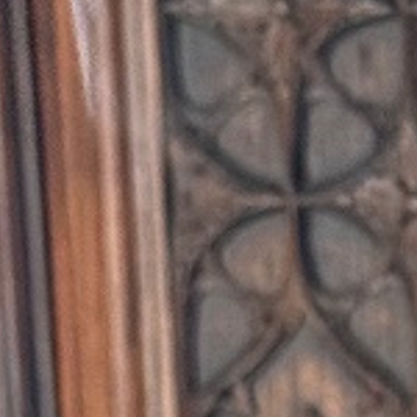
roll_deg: -1.2
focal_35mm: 340
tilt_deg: -12.1
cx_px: 1207
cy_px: 951
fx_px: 4634
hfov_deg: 4.9
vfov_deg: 5.0
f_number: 1.78
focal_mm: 6.76
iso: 250
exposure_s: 1/60
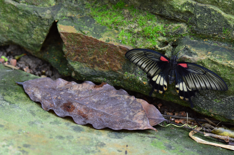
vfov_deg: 8.7
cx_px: 117
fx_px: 1022
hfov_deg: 13.1
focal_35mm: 158
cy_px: 78
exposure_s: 1/30
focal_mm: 105
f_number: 5.6
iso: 720
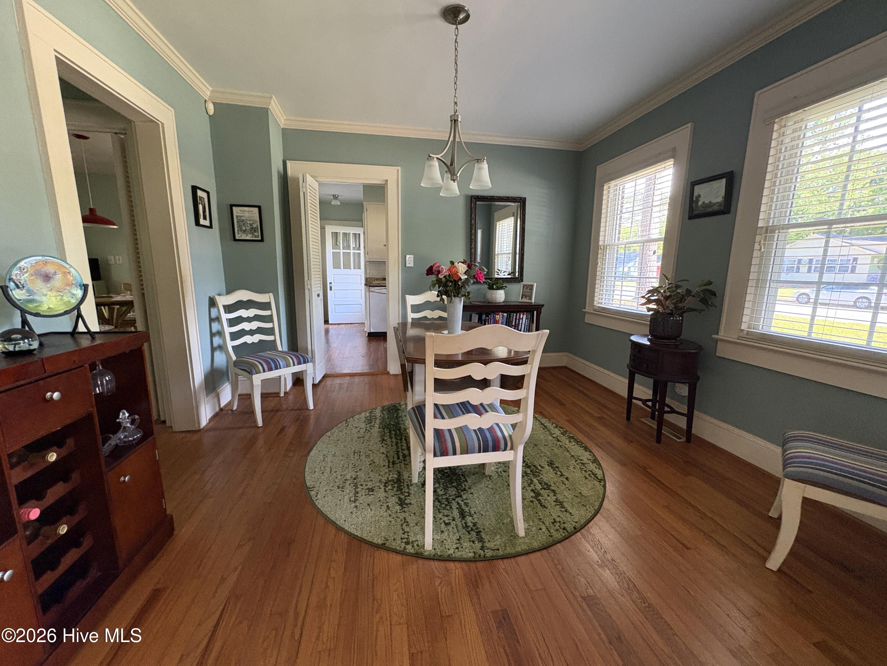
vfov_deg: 85.7
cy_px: 333
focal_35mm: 14
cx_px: 444
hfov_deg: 102.1
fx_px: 359
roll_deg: -0.7
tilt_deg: -9.8
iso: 500
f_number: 2.2
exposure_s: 1/60
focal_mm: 2.22
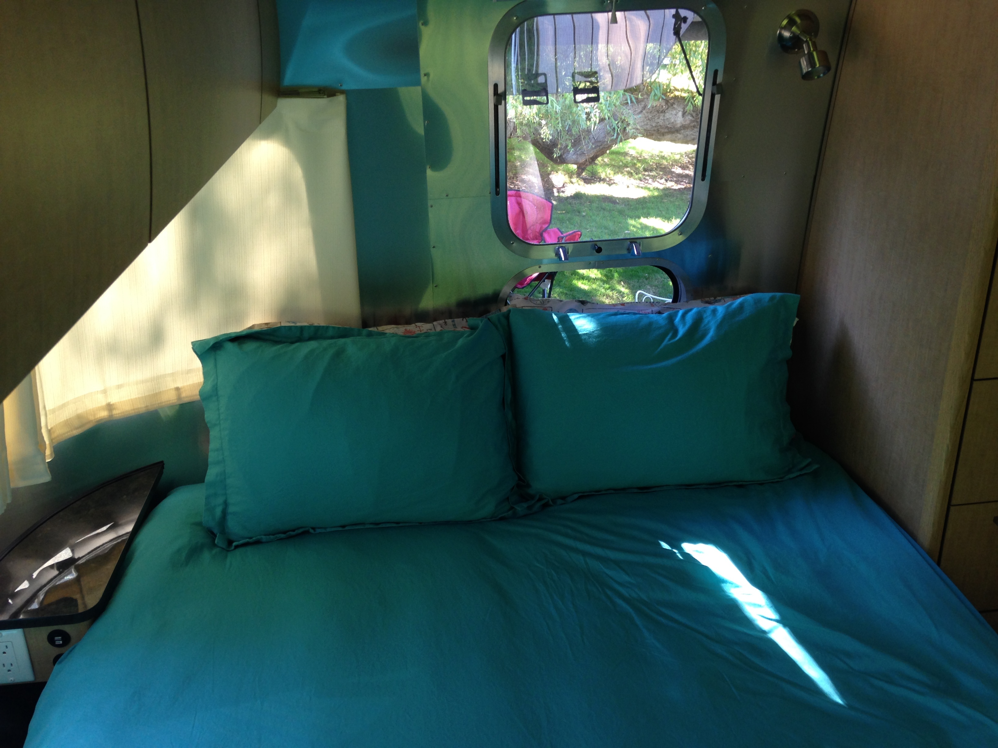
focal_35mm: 33
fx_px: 951
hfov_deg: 55.4
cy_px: 374
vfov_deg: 42.9
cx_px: 499
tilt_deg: -21.9
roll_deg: +1.9
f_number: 2.4
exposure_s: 1/20
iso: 64
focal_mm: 4.12
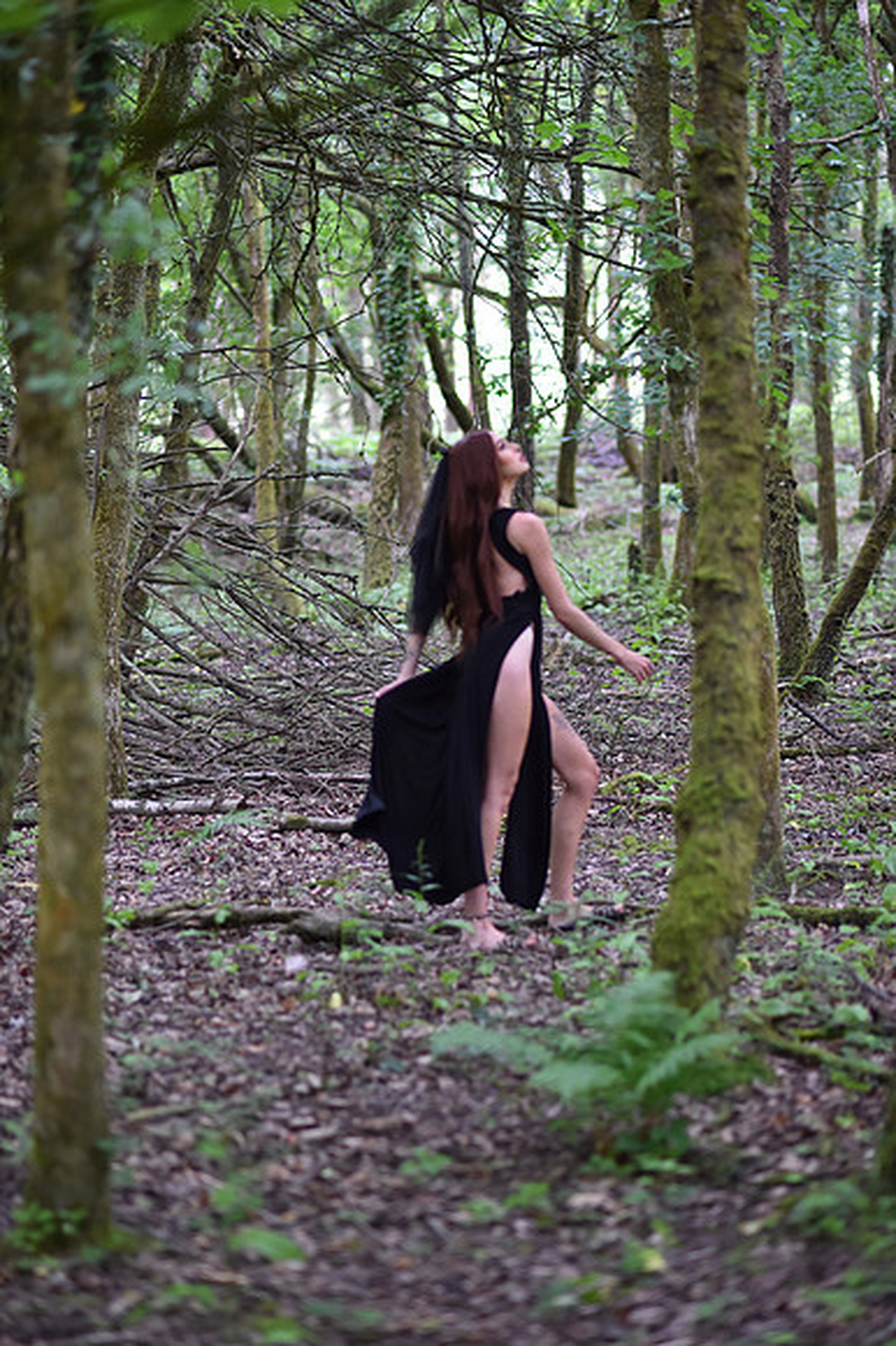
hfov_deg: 16.1
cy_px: 673
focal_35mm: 85
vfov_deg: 23.9
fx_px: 3177
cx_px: 448
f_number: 2
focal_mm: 85
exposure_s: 1/200
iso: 1600
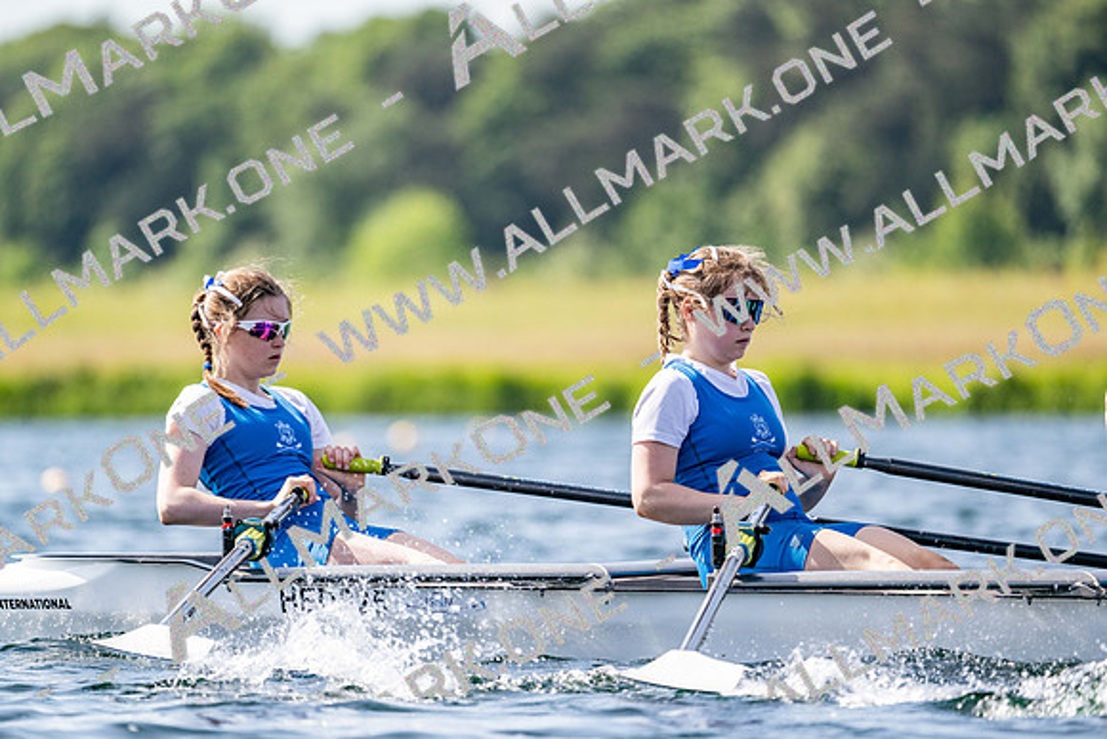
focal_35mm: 400
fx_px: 12302
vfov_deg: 3.4
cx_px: 554
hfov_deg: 5.2
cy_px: 370
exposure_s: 1/2500
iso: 360
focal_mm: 400
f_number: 4.5
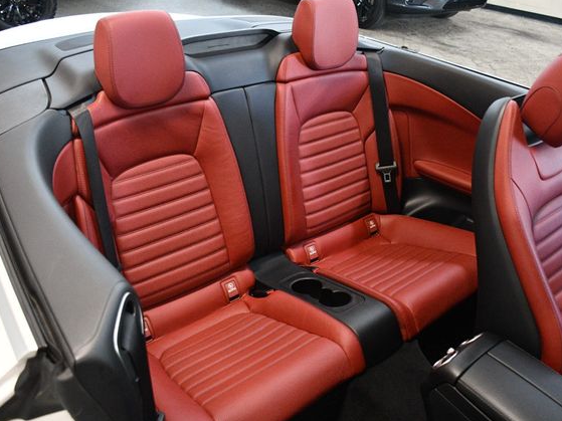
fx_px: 536
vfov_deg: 42.9
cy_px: 211
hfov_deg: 55.3
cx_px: 295
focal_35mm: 33
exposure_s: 1/100
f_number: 3.5
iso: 3200
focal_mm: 20
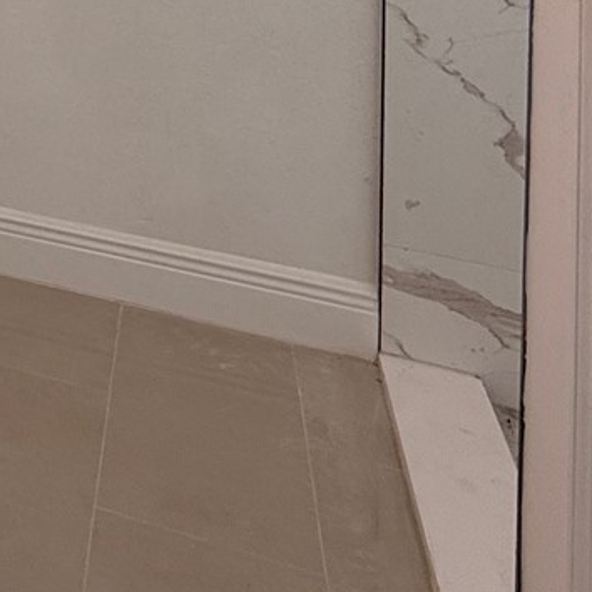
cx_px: -336
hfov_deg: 23.3
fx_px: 1084
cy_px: -286
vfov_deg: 24.2
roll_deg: -0.3
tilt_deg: -1.2
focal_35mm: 56
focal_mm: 2.22
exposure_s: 1/195
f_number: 2.2
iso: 64
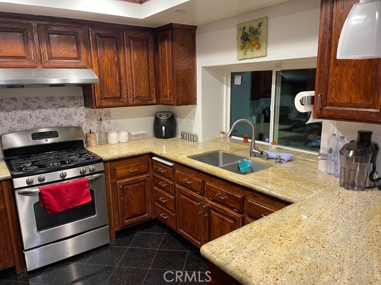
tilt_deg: -13.7
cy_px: 142
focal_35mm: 26
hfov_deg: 67.3
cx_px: 190
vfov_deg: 53.1
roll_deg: +1.8
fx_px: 286
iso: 200
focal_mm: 5.1
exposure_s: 1/60
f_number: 1.6
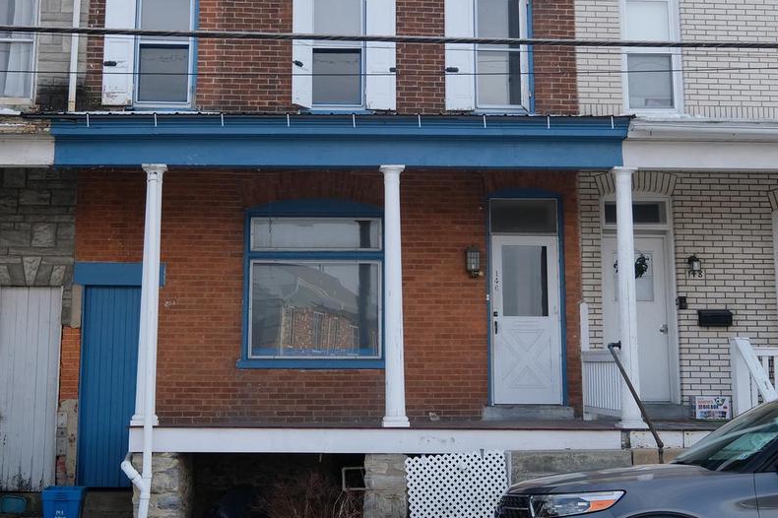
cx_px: 361
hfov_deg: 32.4
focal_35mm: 62
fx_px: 1339
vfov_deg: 21.7
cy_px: 140
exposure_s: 1/340
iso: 400
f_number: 8
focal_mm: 22.9
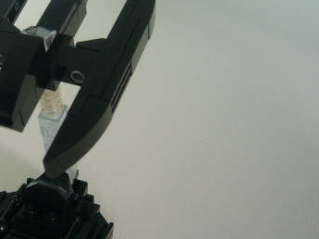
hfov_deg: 28.8
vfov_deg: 22.5
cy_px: 106
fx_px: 598
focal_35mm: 65
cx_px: 38
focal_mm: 5.8
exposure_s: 1/50
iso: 100
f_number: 2.8
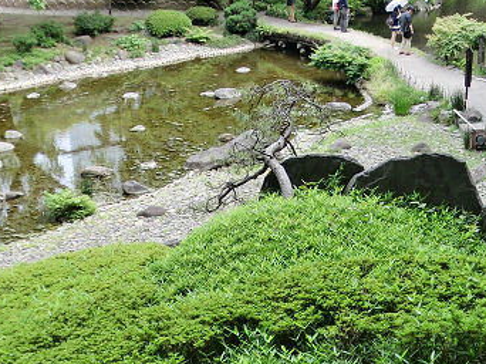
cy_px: 171
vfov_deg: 24.8
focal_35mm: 59
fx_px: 828
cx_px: 243
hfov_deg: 32.7
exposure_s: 1/100
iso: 100
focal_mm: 5
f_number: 3
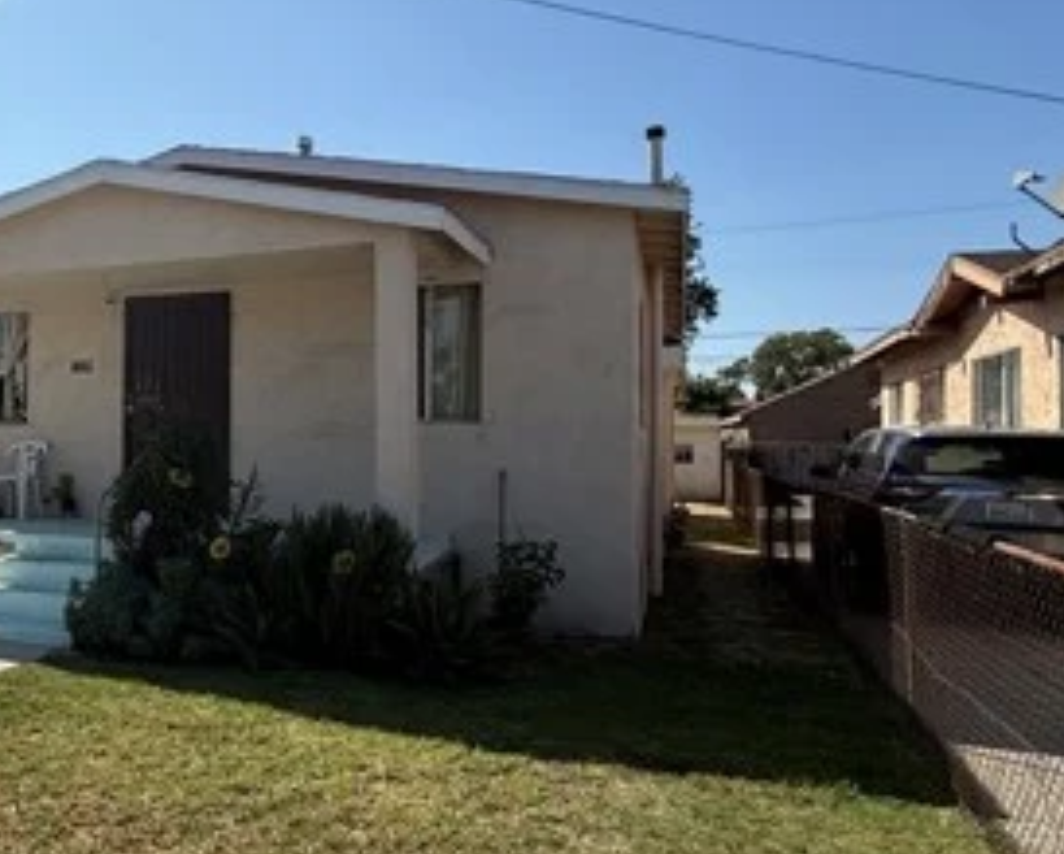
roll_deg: -1.0
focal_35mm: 32
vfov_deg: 45.9
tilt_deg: +3.2
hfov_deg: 51.7
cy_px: 409
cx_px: 195
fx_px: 1009
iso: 50
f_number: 2.2
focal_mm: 2.22
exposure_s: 1/2717
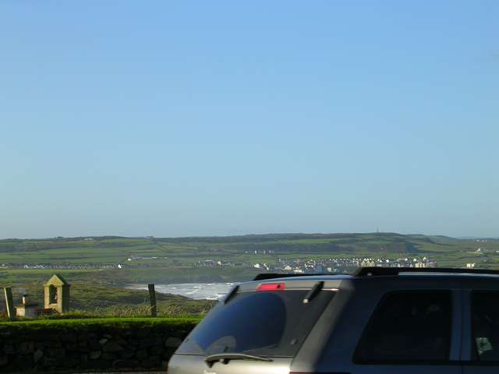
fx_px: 1442
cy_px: 187
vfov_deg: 14.8
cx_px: 250
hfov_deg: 19.6
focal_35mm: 100
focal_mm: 15.2
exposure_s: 1/370
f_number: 4.5
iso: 50
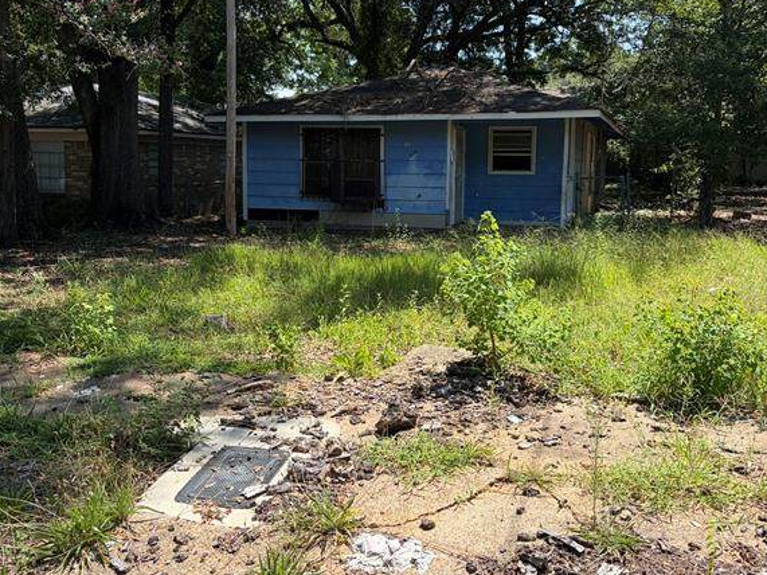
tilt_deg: -6.8
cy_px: 239
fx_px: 775
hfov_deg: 52.6
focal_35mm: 35
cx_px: 383
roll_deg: -0.1
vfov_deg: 40.6
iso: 50
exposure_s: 1/1953
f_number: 1.6
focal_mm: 5.96
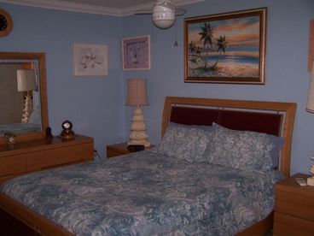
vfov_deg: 37.7
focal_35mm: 38
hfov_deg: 49.0
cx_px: 157
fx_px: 345
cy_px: 118
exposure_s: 1/60
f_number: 2.8
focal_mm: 6.3
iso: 140
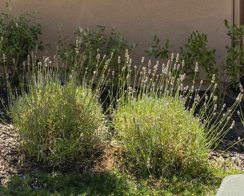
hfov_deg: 20.5
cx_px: -60
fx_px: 623
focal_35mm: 86
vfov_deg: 16.8
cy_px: -61
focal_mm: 20.3
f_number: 8
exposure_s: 1/640
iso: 400
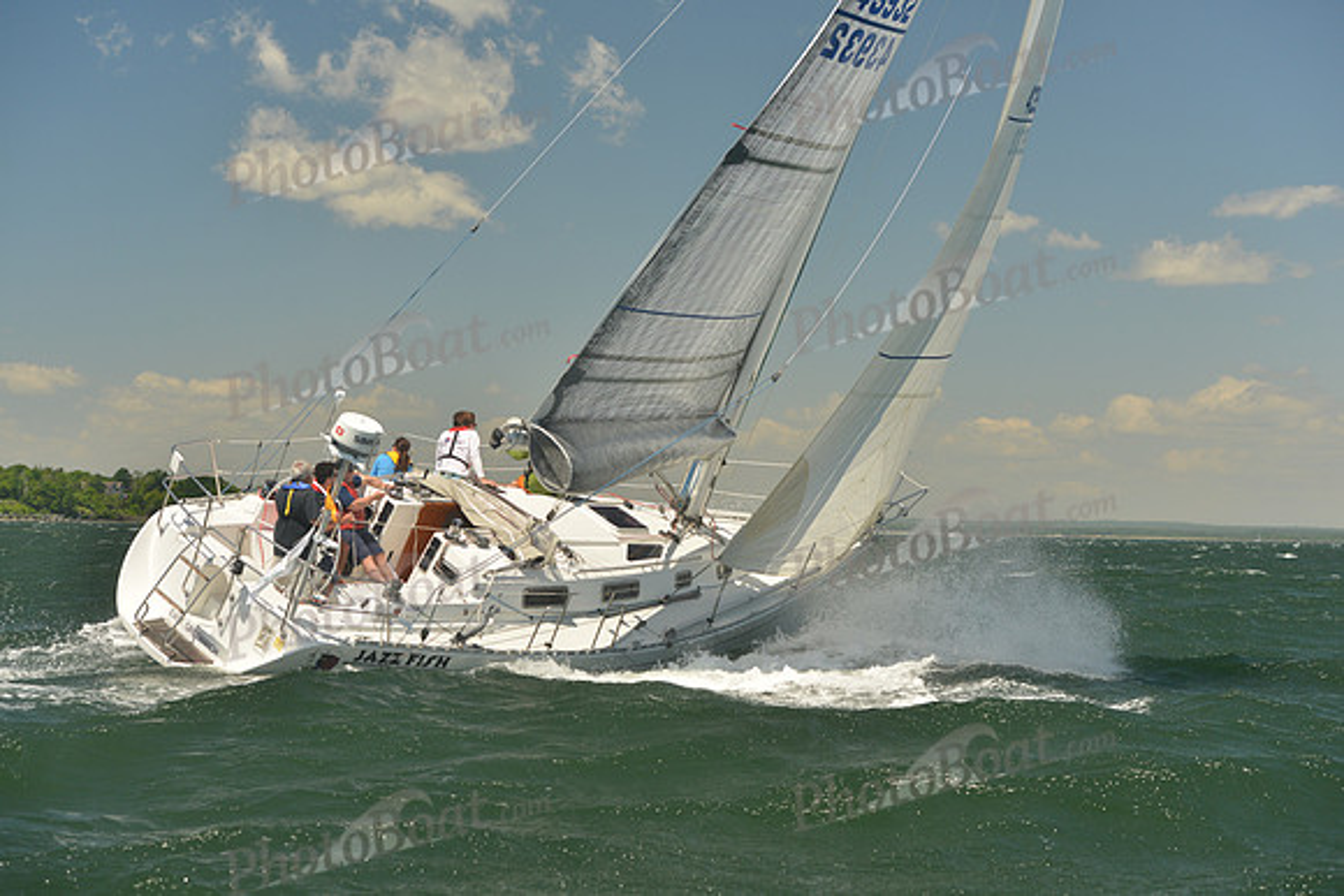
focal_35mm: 70
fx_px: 2614
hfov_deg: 28.8
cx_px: 672
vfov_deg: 19.5
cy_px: 448
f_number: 5.6
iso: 400
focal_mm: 70
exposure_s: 1/800
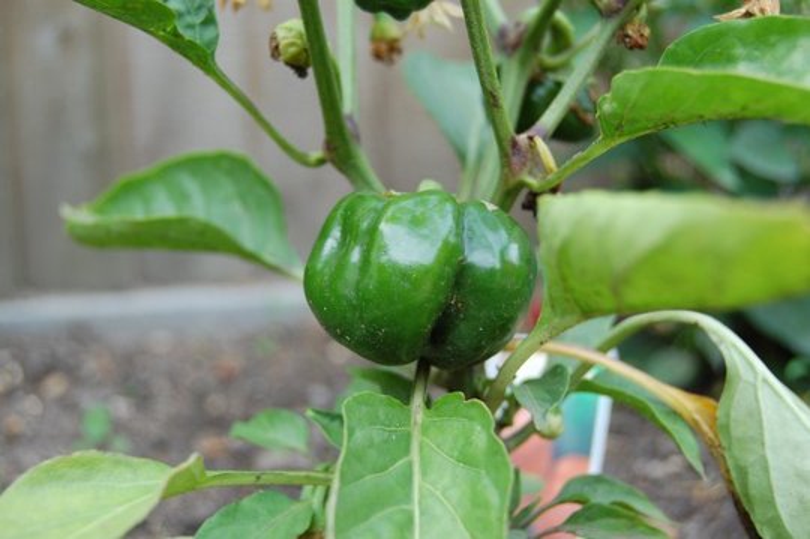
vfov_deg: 23.7
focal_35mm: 57
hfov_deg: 35.1
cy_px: 270
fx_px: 1281
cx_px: 405
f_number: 5.6
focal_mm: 38
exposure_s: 1/60
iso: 400
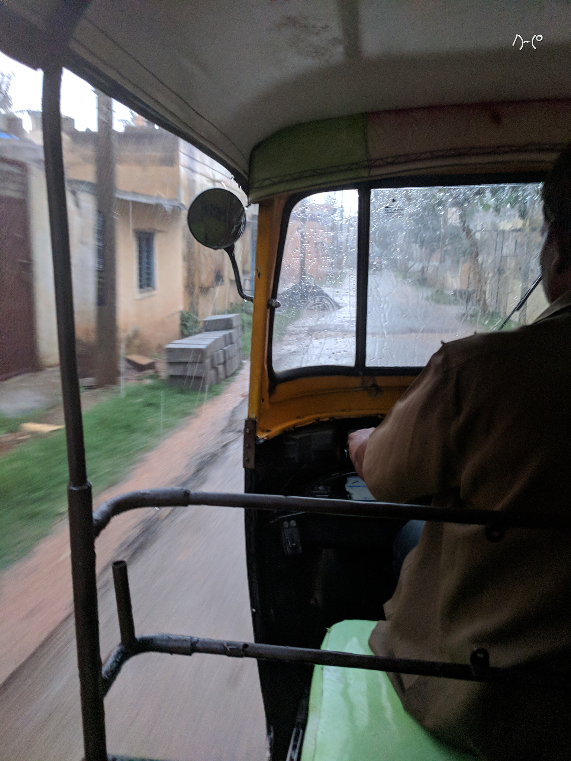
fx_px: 572
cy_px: 380
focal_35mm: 26
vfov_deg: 67.3
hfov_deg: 53.1
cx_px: 286
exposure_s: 1/33.3
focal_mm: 4.67
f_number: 2
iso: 702
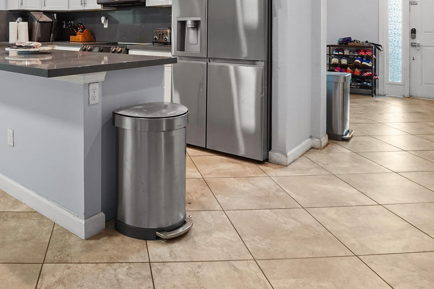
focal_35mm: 29
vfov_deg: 41.9
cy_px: 37
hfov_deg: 60.6
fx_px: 350
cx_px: 116
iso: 1250
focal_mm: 10
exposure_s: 1/6
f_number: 9
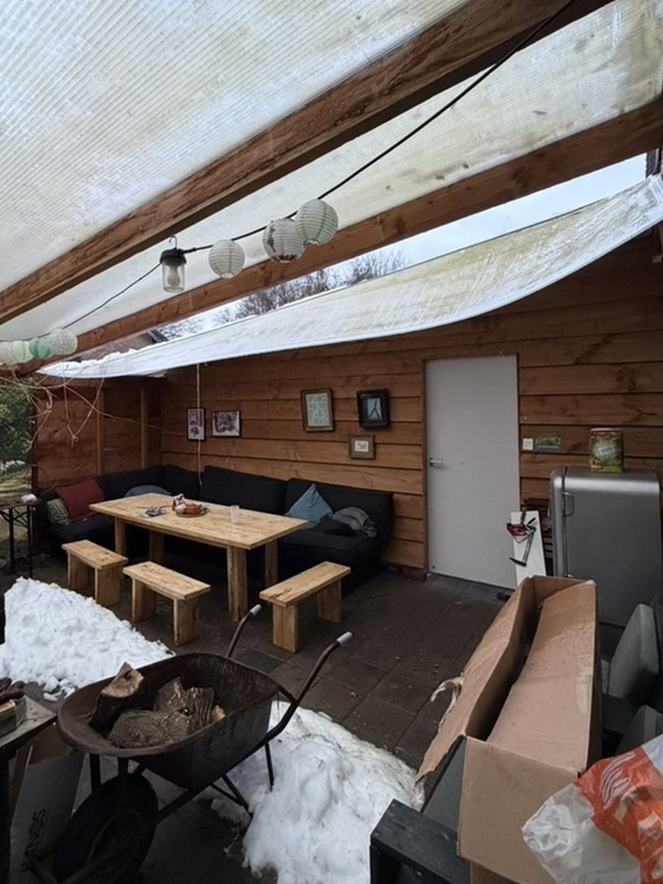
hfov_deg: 68.3
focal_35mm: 19
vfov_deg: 84.5
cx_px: 286
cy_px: 404
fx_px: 485
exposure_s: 1/119
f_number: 2.2
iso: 320
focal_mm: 2.22
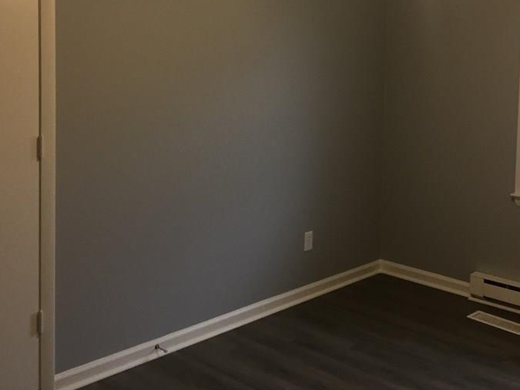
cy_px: 109
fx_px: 661
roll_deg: -0.8
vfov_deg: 32.4
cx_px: 327
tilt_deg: -4.0
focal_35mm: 44
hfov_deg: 42.6
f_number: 2.2
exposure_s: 1/30
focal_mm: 4.15
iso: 125
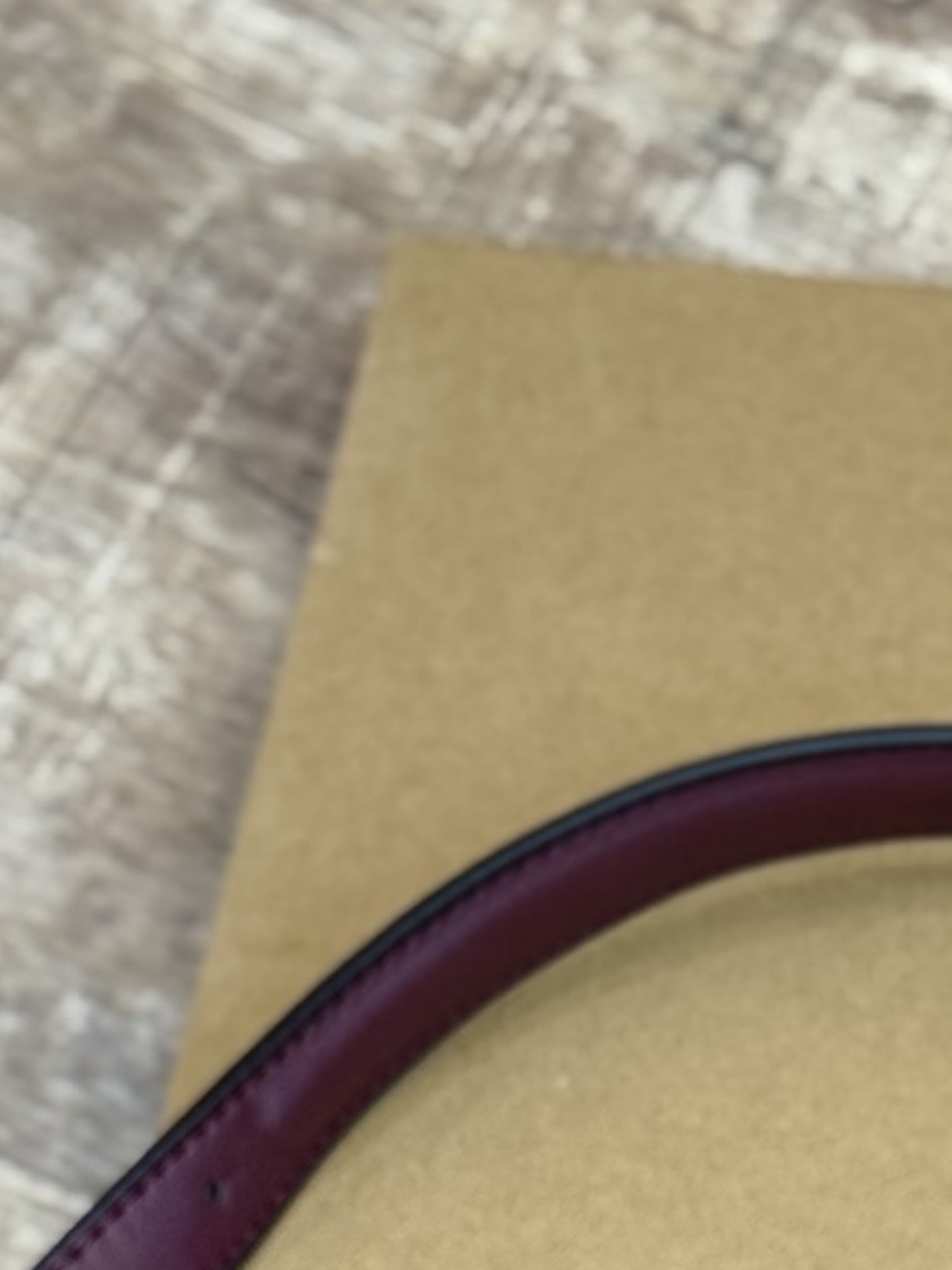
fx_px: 7517
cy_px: 2352
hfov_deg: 7.2
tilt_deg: -68.0
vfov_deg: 9.2
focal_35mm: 205
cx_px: 734
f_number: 1.78
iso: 64
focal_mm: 6.76
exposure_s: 1/100
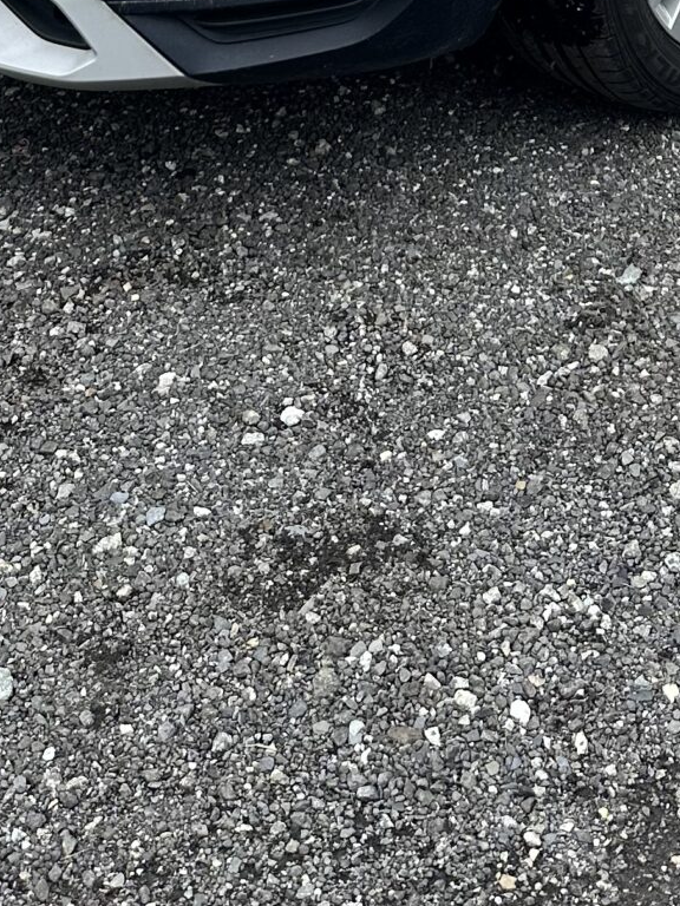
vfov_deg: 20.0
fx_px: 2095
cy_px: -565
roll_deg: -1.7
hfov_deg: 18.3
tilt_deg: -9.8
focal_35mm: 80
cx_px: 534
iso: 80
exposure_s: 1/1072
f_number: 1.78
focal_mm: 6.86
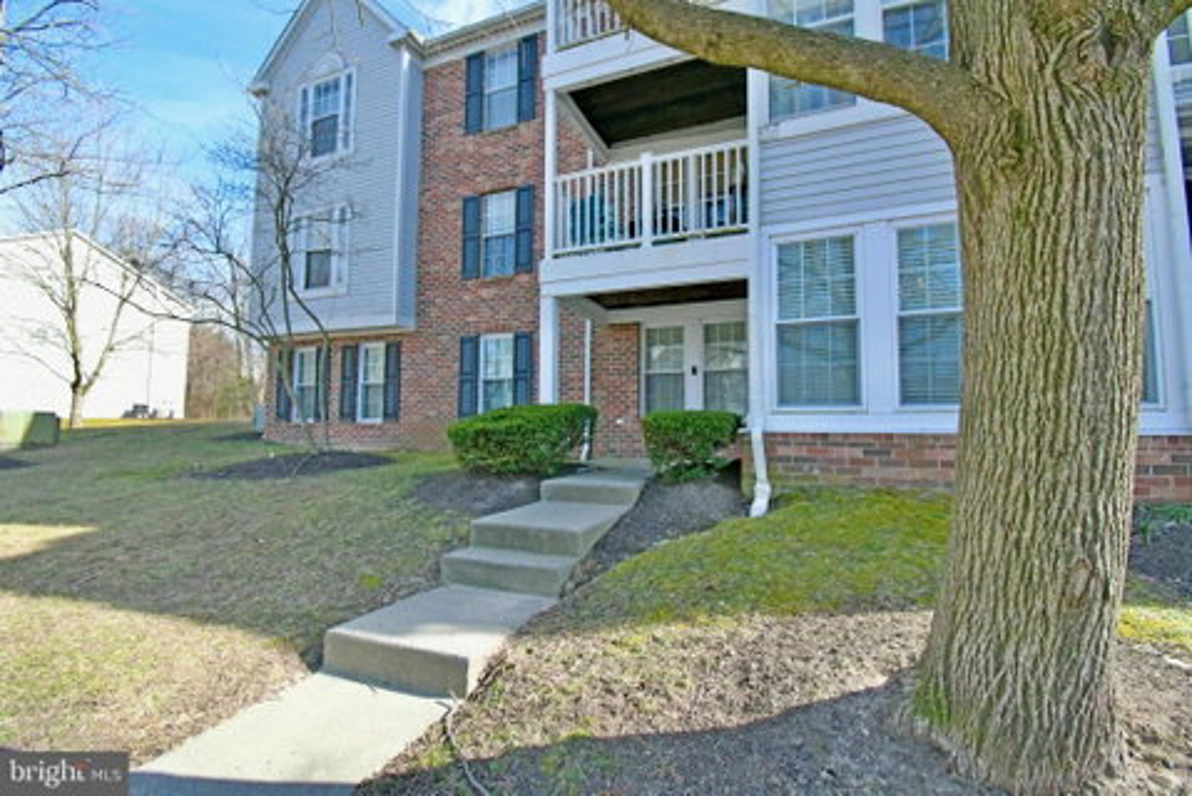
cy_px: 398
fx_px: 497
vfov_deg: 77.4
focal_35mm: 15
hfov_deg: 100.4
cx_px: 596
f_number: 7.1
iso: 10000
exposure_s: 1/8000
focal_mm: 10
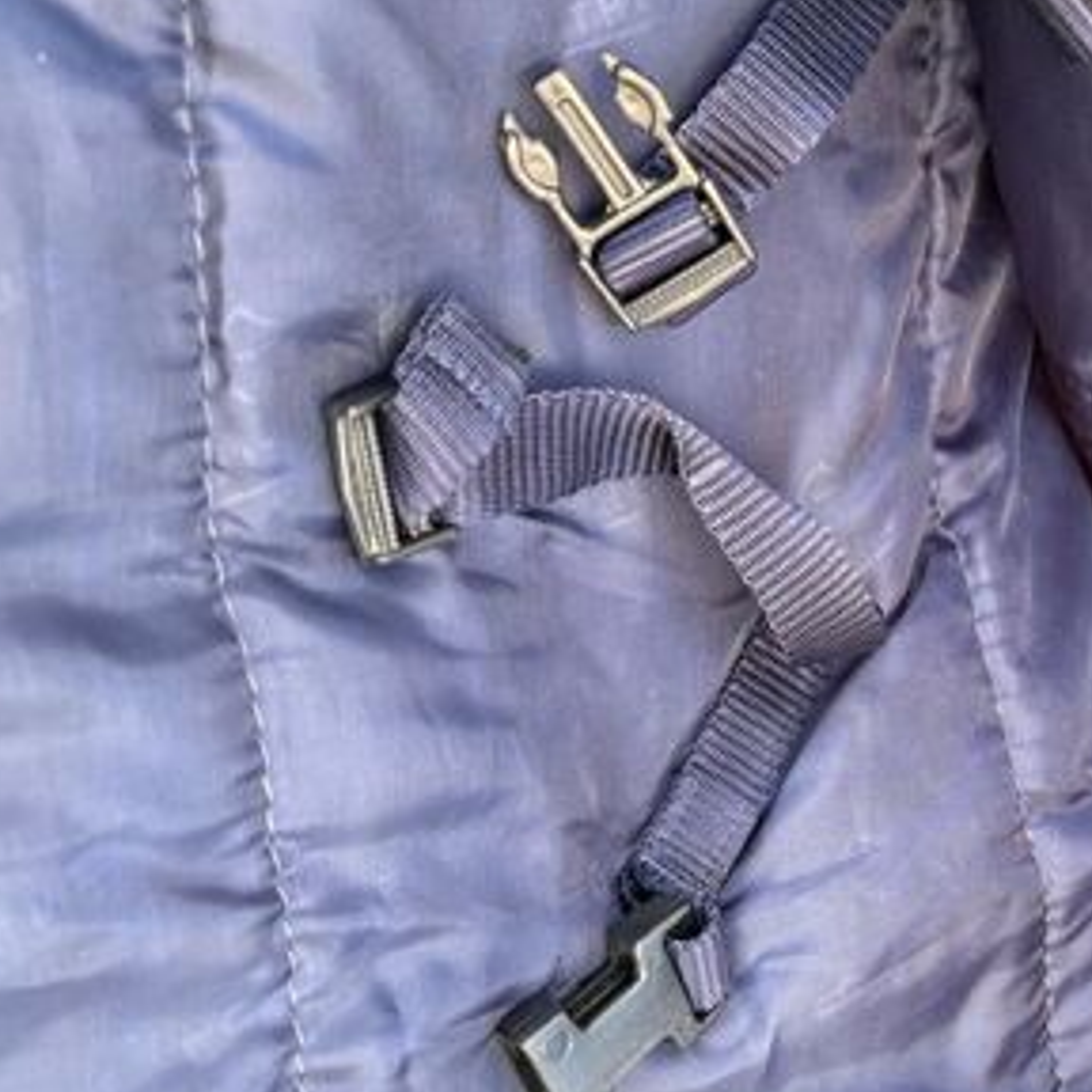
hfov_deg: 31.4
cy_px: 648
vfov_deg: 33.3
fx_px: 1820
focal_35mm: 51
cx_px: 1031
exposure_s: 1/122
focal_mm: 5.96
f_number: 1.6
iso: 100
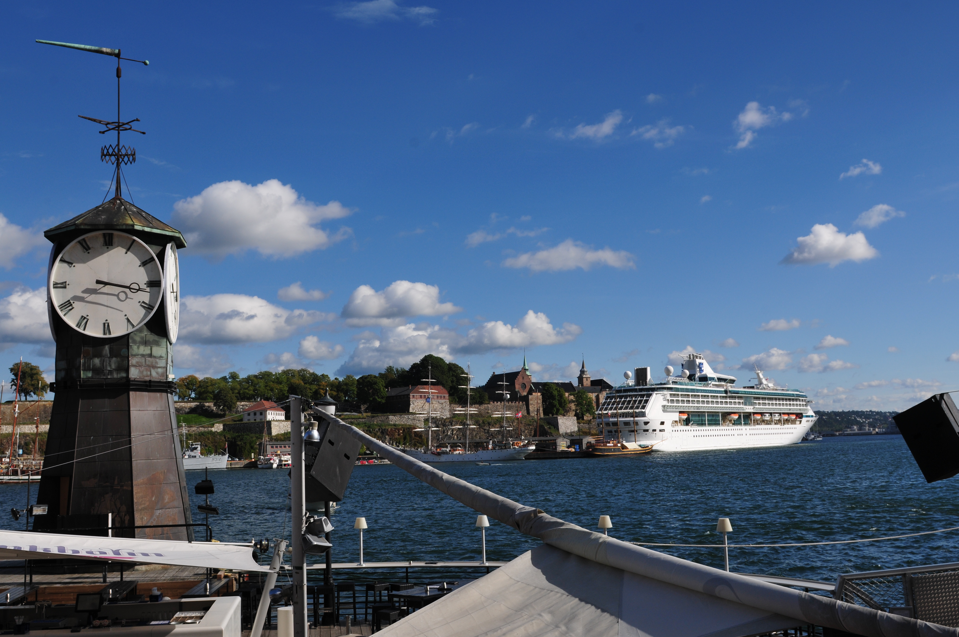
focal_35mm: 36
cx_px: 480
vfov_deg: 36.8
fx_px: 958
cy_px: 318
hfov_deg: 53.2
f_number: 11
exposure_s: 1/500
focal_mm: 24
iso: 200
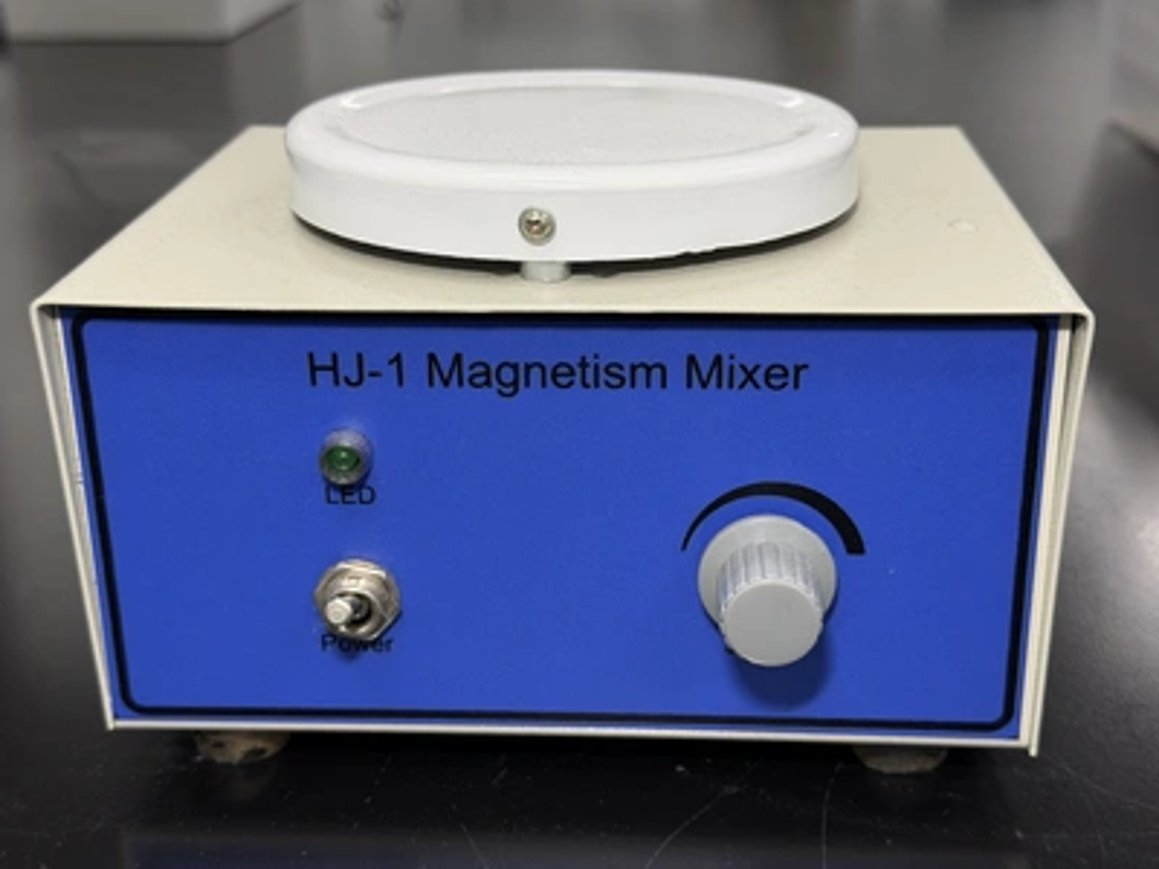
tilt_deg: -22.2
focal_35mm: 48
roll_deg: +1.7
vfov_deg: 30.3
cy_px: 434
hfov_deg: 39.7
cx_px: 580
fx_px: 1607
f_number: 1.78
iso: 100
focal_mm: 6.76
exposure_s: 1/91
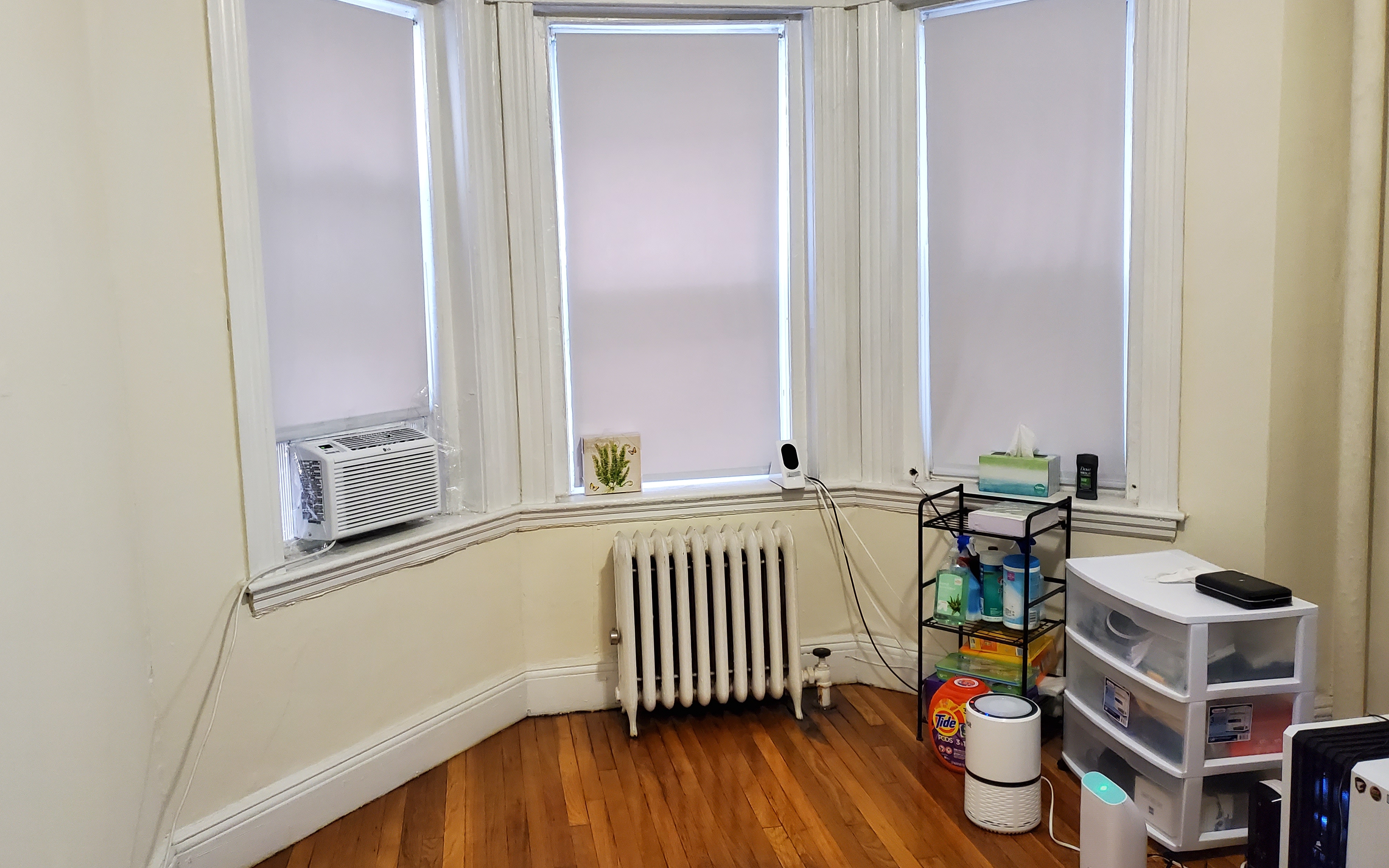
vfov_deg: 44.5
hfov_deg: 66.5
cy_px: 420
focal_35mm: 28
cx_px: 690
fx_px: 1060
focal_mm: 4.3
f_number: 1.5
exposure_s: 1/39
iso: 400
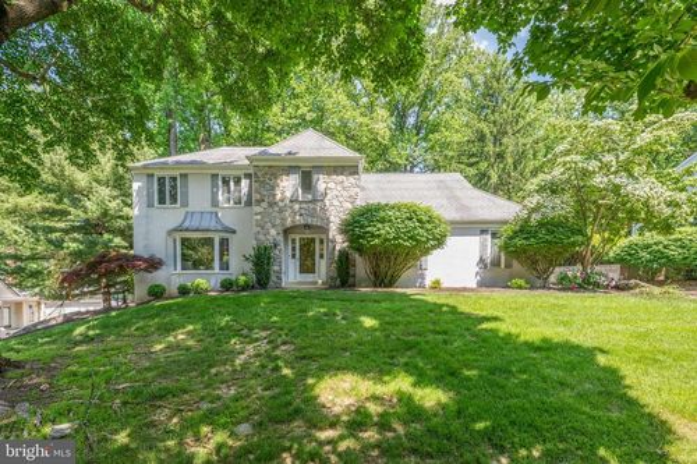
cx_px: 348
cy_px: 232
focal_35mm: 16
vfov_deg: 73.7
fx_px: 310
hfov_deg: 96.8
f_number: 7.1
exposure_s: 1/250
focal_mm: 16
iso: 400
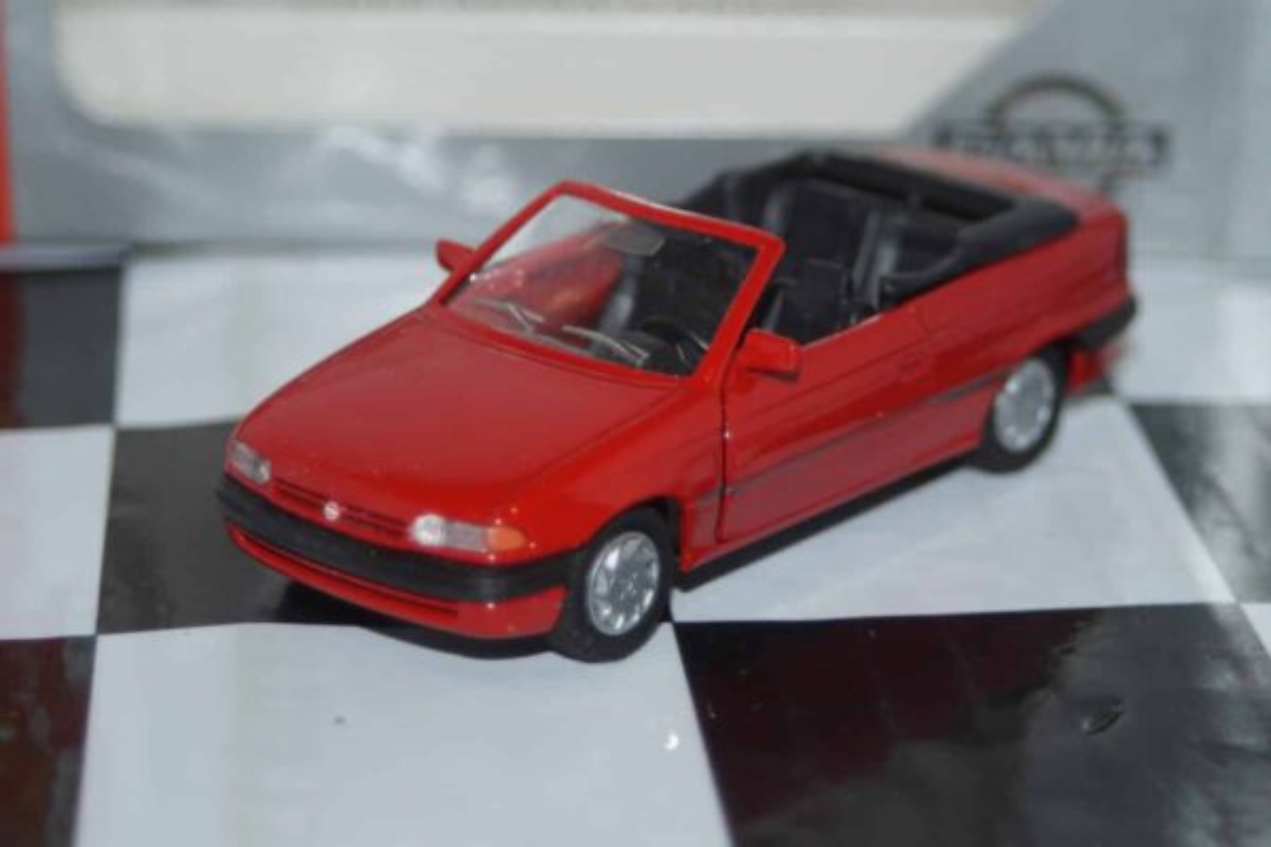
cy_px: 424
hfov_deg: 17.1
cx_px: 636
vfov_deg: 11.4
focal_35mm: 120
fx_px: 4236
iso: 200
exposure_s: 1/80
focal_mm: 80
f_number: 5.6
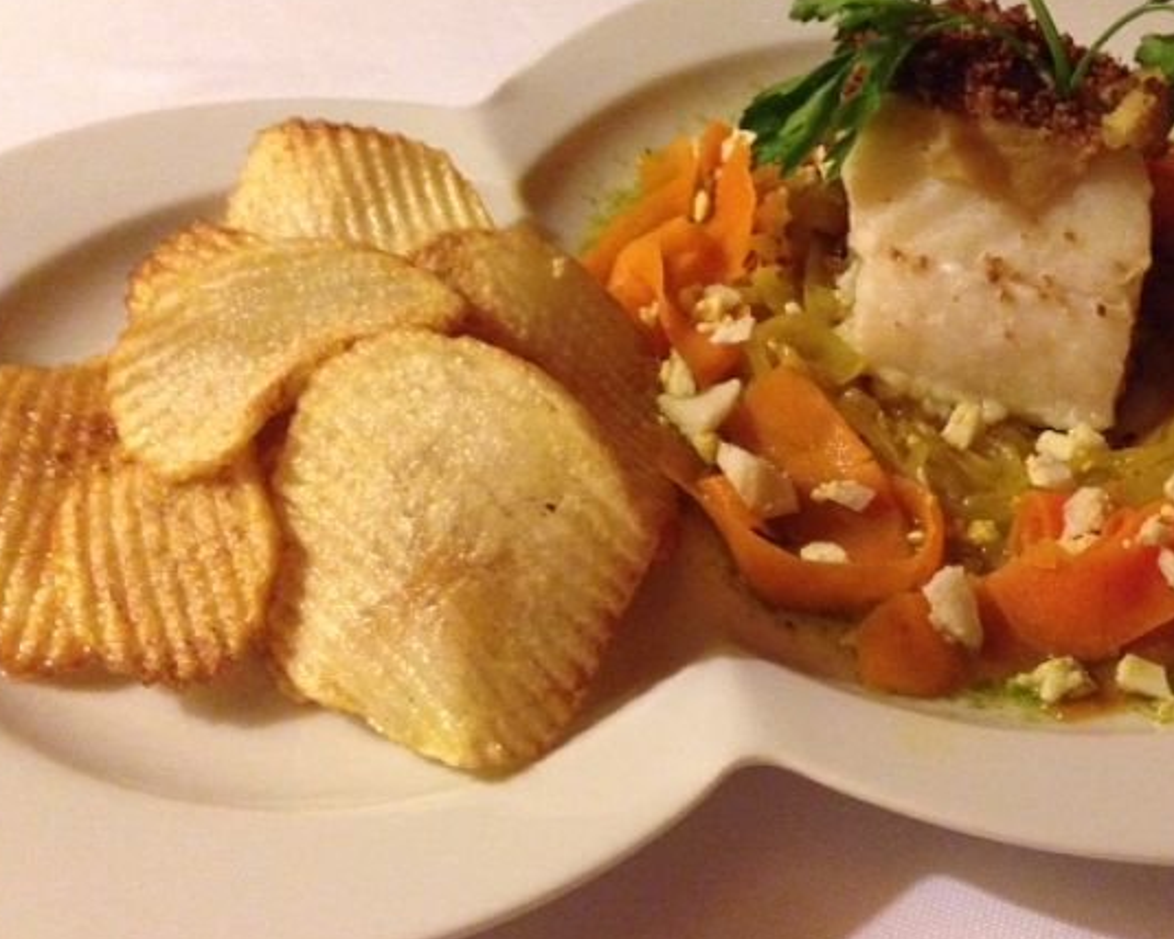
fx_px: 1529
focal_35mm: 44
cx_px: 768
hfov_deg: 41.5
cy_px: 465
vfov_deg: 34.2
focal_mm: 4.12
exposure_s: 1/15
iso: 640
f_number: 2.4
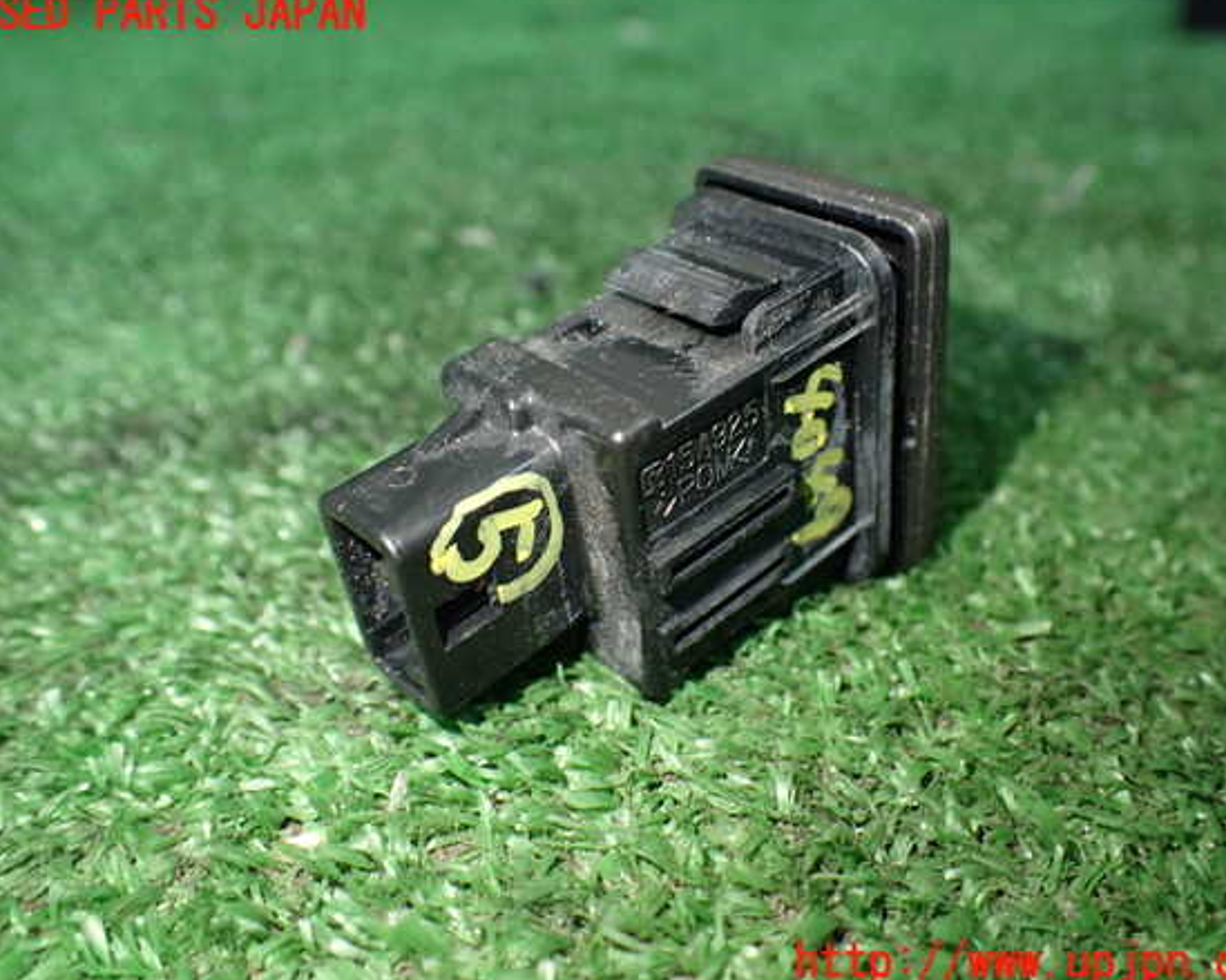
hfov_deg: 55.7
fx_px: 1161
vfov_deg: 45.8
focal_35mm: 32
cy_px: 489
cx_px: 630
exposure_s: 1/80
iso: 800
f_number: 2.3
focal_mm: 5.4
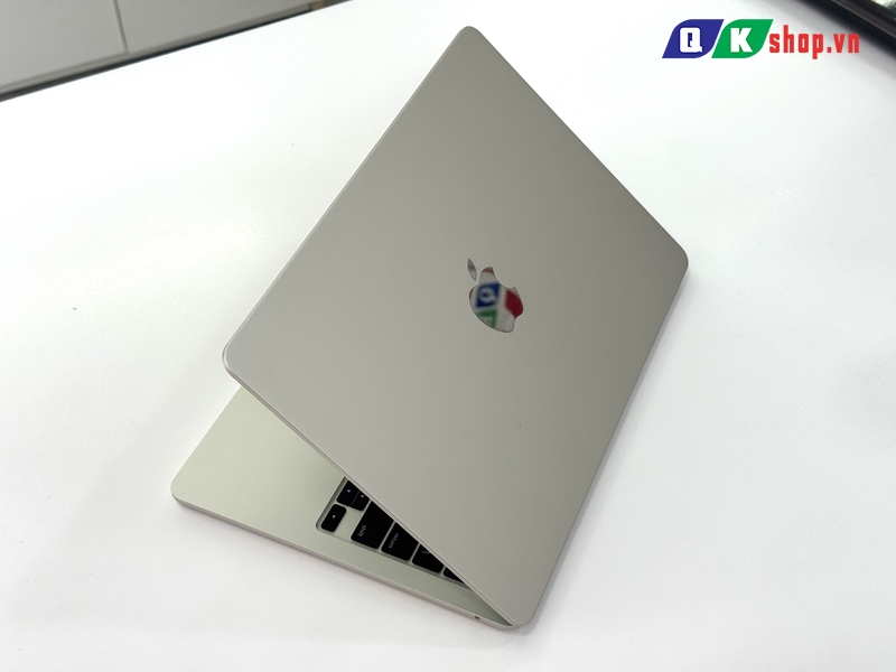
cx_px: 448
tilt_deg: -48.4
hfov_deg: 39.7
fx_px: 1242
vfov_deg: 30.3
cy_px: 336
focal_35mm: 48
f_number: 1.78
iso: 64
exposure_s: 1/212
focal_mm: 6.76
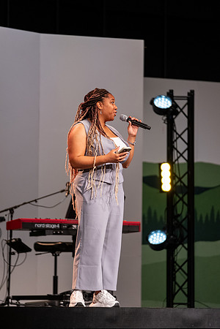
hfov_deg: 6.5
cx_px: 110
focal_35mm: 210
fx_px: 1925
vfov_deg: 9.8
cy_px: 164
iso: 1600
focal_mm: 140
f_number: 2.8
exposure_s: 1/210
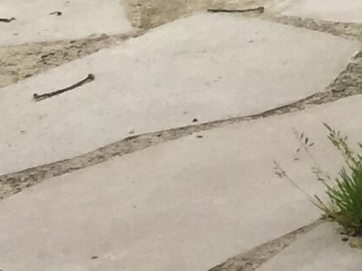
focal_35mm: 224
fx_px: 2342
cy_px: -340
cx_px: 1277
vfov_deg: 6.4
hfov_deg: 7.3
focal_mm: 4.15
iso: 32
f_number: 2.2
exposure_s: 1/1130
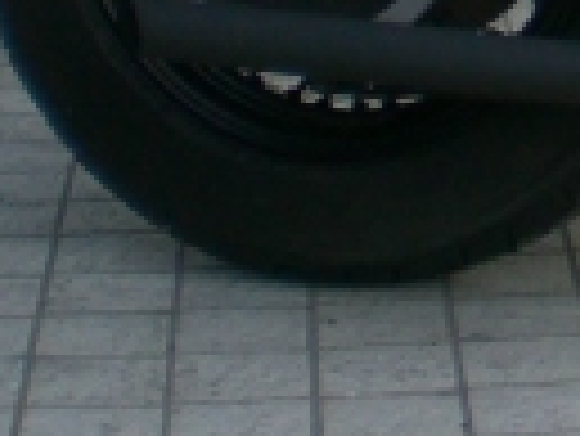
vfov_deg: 7.4
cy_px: -607
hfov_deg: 9.4
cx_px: 1407
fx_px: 3153
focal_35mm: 188
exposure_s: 1/160
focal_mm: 6.3
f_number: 3.1
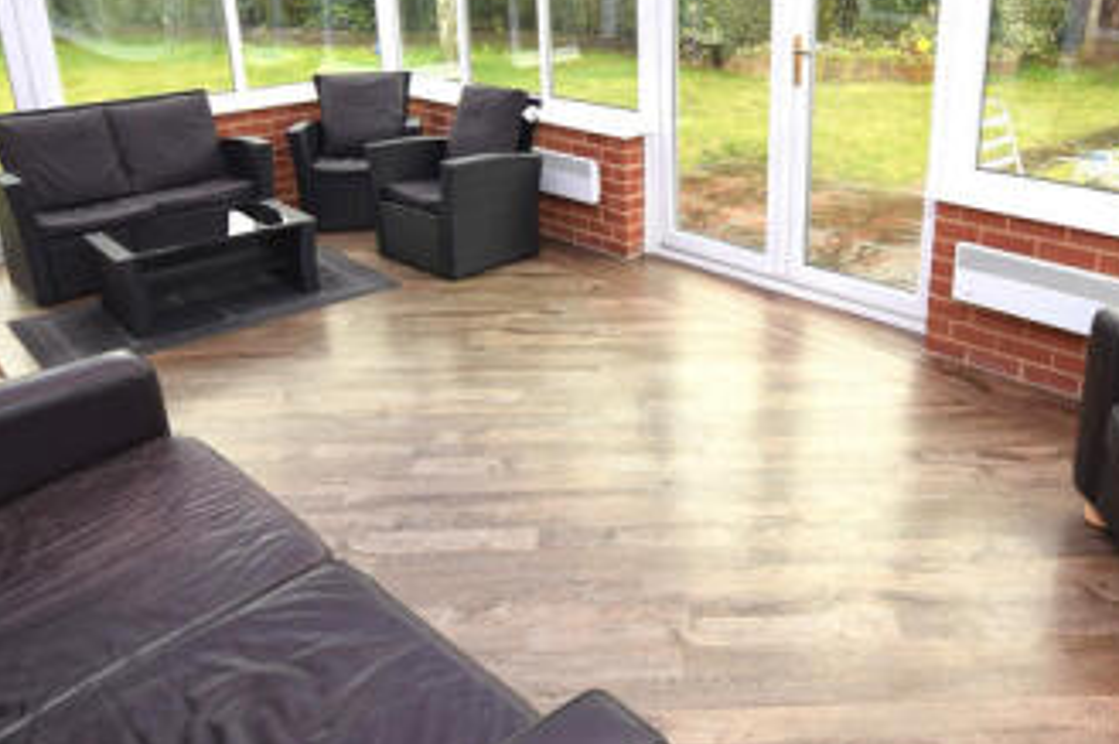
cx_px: 674
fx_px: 932
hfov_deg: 61.4
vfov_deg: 43.0
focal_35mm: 30
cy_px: 254
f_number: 4
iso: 400
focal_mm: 10
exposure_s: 1/80
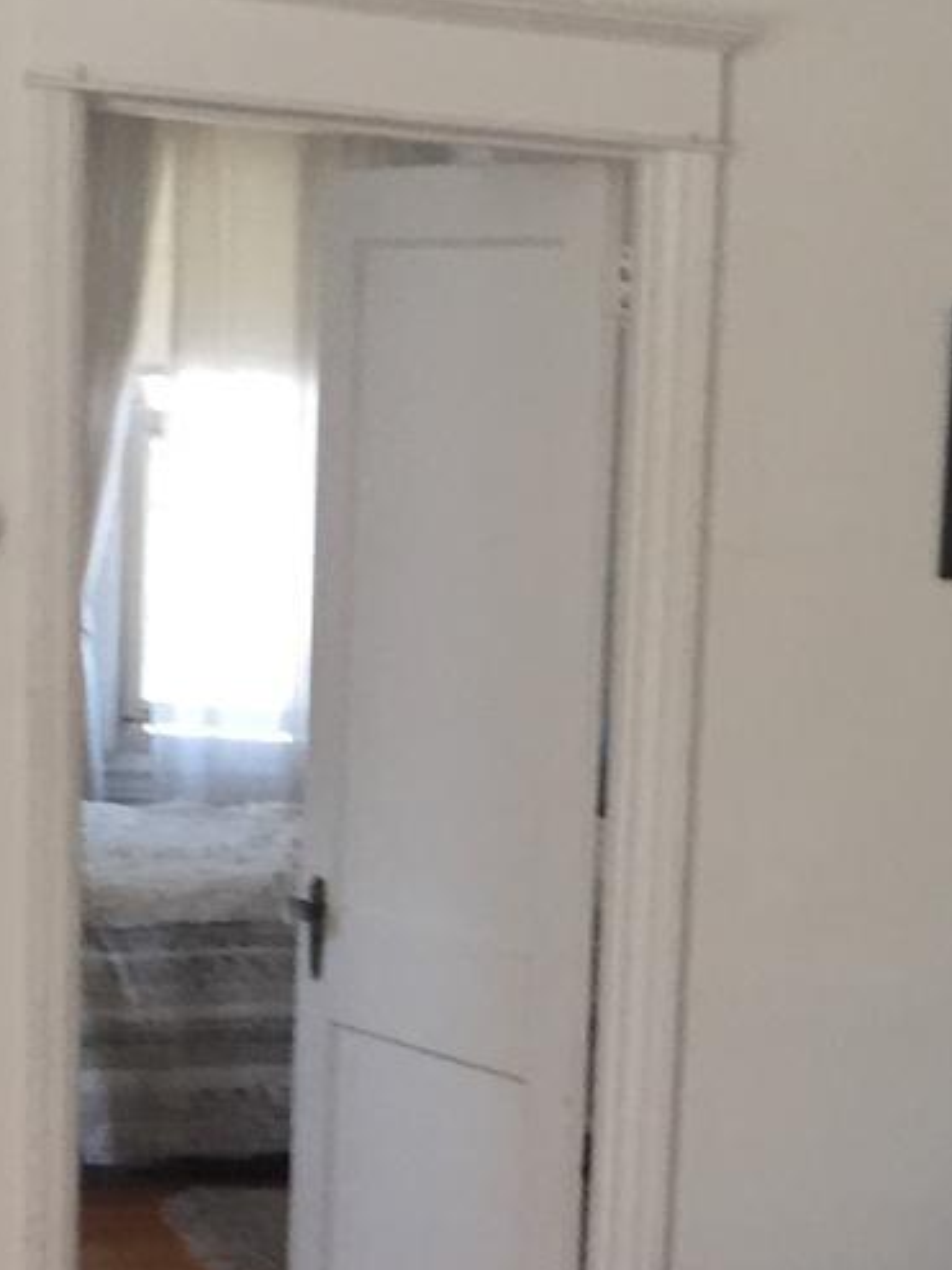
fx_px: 3302
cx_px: 929
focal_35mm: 90
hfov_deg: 16.1
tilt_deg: -12.6
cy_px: 1129
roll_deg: -3.3
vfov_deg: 21.3
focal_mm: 4.15
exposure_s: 1/30
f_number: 2.2
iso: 50
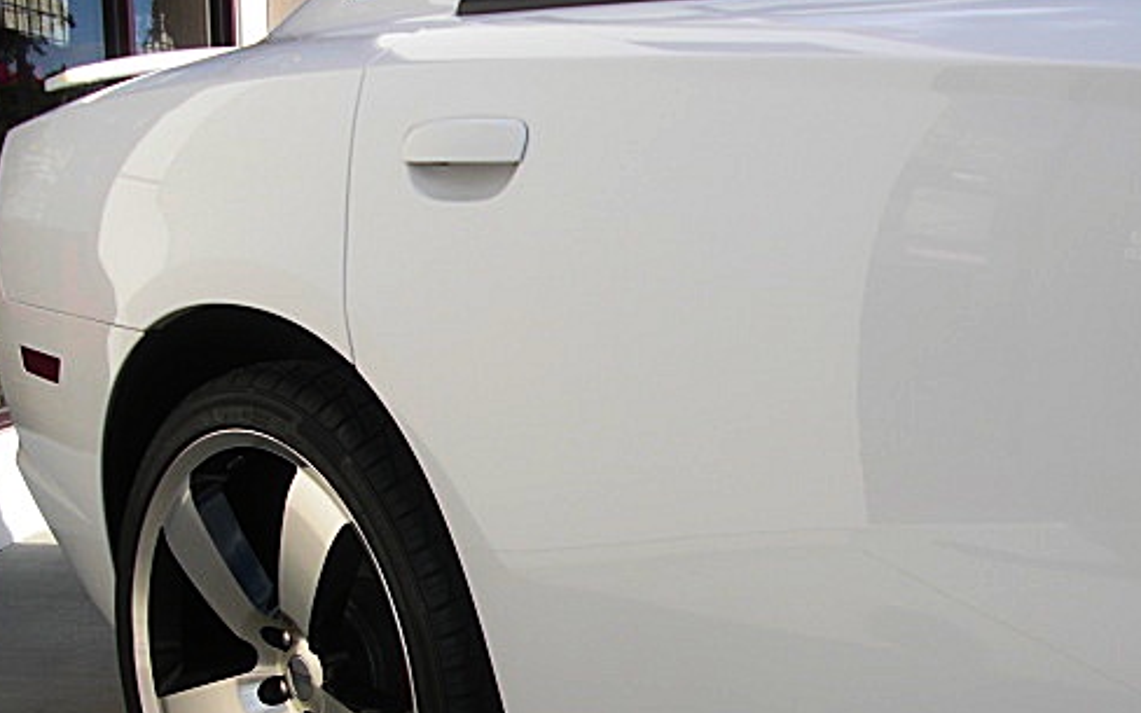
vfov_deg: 25.5
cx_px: 676
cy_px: 531
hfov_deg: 40.1
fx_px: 1555
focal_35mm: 50
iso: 50
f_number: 2.8
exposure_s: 1/640
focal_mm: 6.3
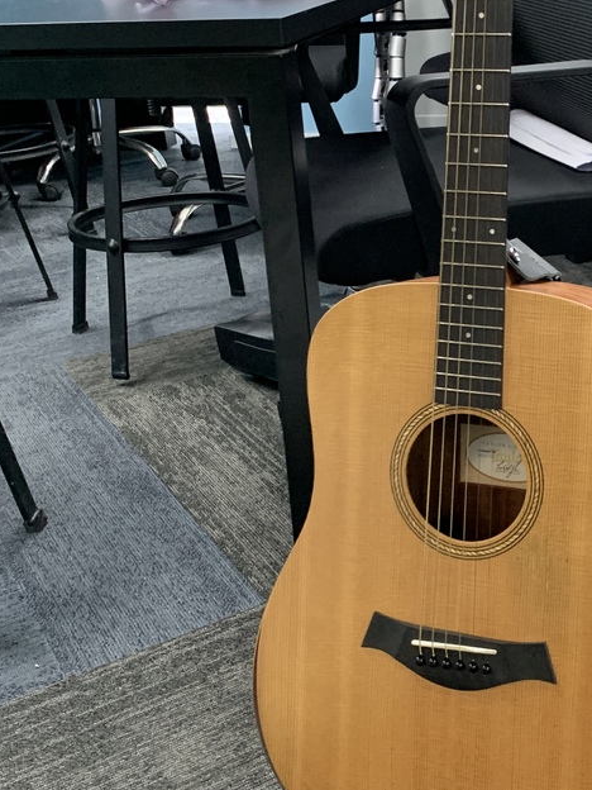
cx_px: 483
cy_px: 292
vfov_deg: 37.9
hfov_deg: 28.4
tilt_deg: -19.5
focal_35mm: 50
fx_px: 1140
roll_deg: +3.1
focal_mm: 4.25
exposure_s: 1/57
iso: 400
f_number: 1.8
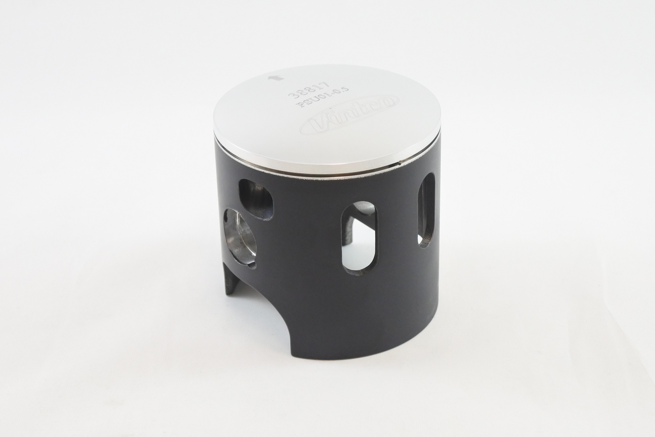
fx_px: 1001
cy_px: 218
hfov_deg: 36.2
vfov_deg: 24.6
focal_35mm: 55
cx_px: 328
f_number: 4.8
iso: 640
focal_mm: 20.6
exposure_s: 1/125
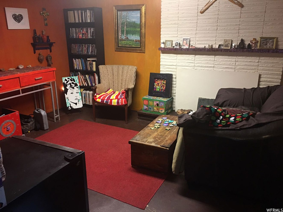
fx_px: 237
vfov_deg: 48.2
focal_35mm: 29
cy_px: 106
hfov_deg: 61.7
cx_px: 142
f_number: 2.2
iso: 100
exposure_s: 1/15
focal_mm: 4.15
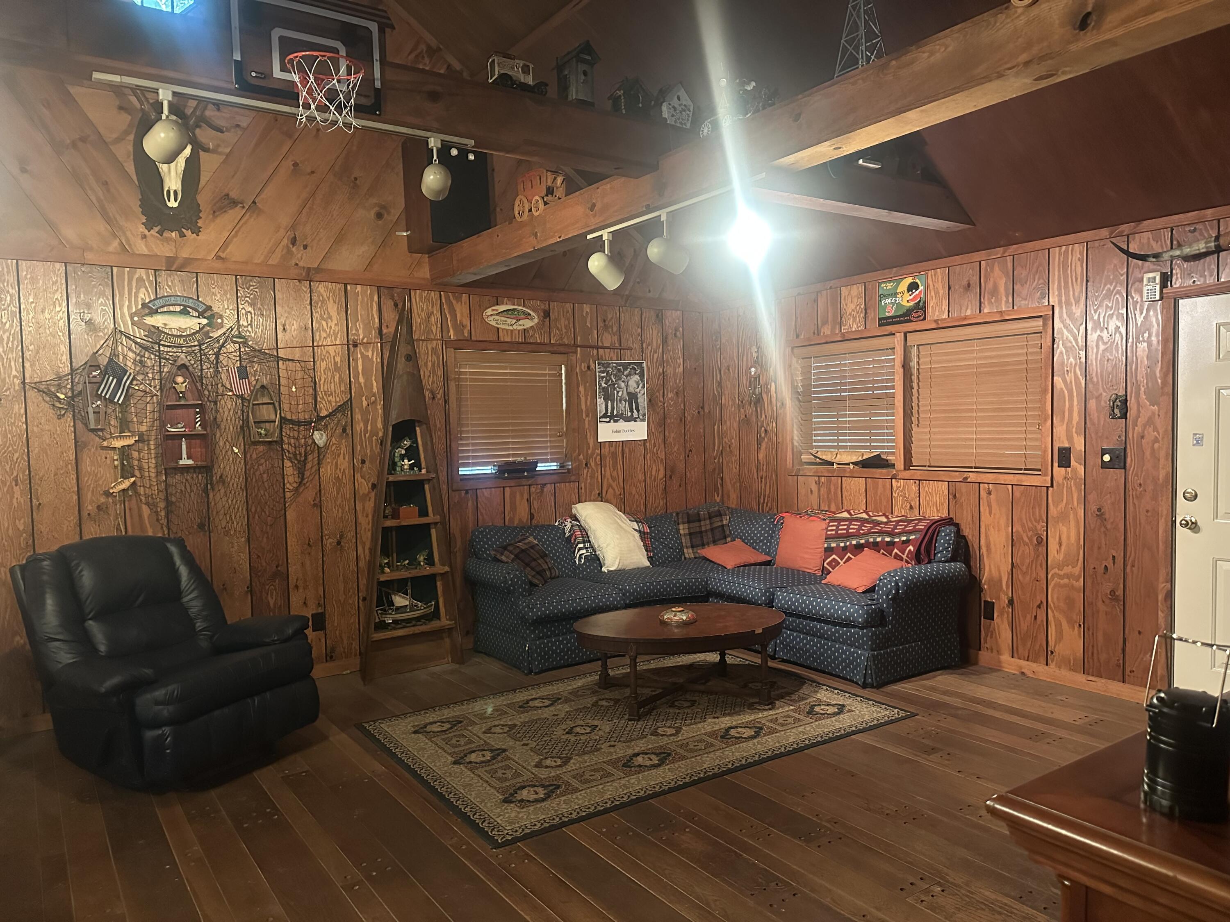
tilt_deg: -2.5
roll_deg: +1.3
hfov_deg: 71.6
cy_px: 461
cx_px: 615
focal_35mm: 24
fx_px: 853
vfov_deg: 56.8
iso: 1000
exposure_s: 1/40
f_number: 1.78
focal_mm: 6.86
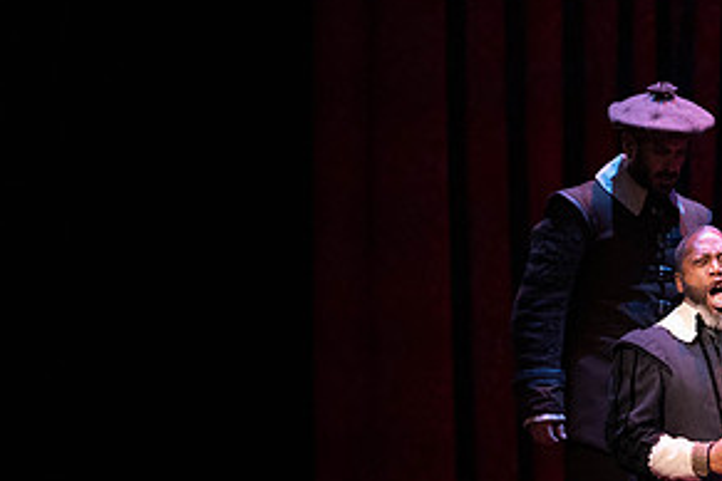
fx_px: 5996
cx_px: 645
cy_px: 363
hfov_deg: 6.9
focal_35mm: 299
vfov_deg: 4.6
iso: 4000
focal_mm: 150
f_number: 2.8
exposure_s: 1/250
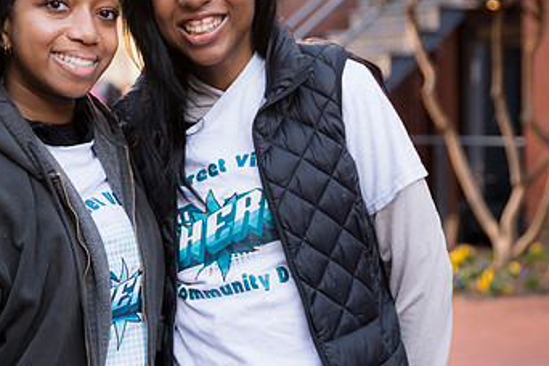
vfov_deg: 13.0
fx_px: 1601
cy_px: 136
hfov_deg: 19.4
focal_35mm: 105
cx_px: 215
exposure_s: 1/250
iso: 560
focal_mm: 62
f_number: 4
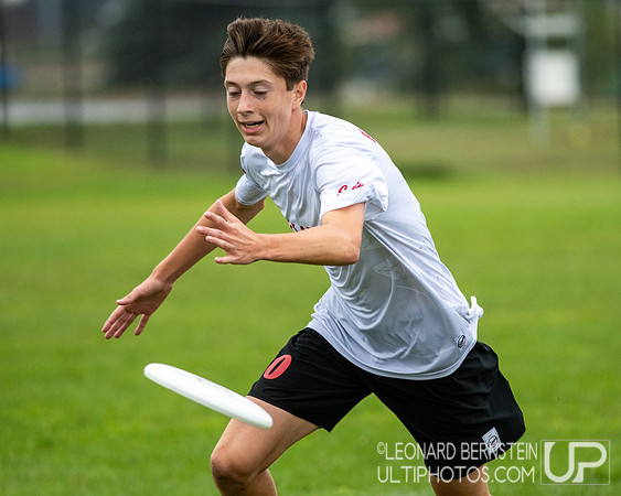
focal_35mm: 507
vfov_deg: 3.1
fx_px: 9312
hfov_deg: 3.8
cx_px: 366
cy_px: 248
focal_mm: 300
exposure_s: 1/3200
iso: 1600
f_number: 4
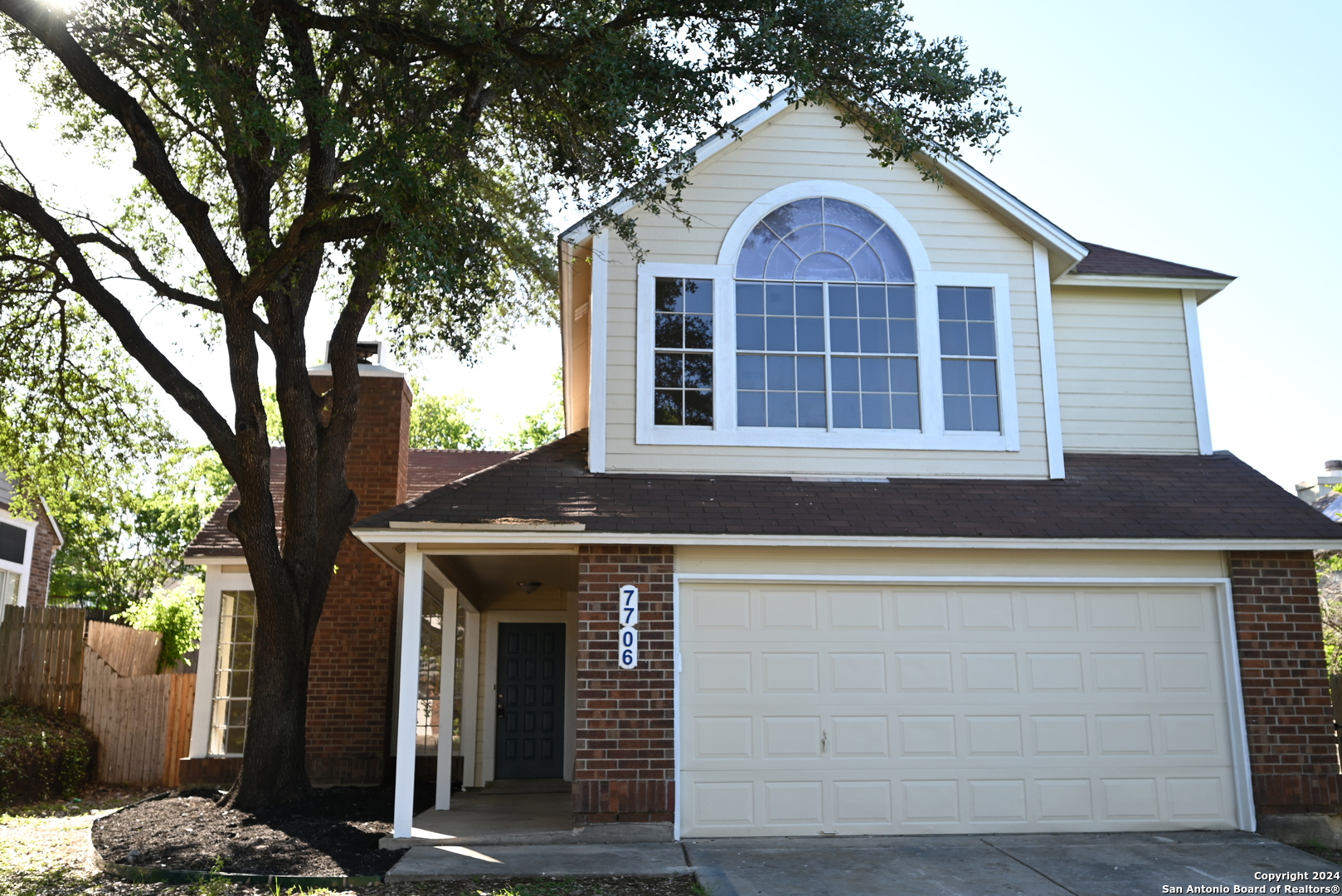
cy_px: 448
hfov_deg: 61.9
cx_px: 671
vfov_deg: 43.6
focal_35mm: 30
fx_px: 1119
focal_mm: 30
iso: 125
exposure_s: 1/200
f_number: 4
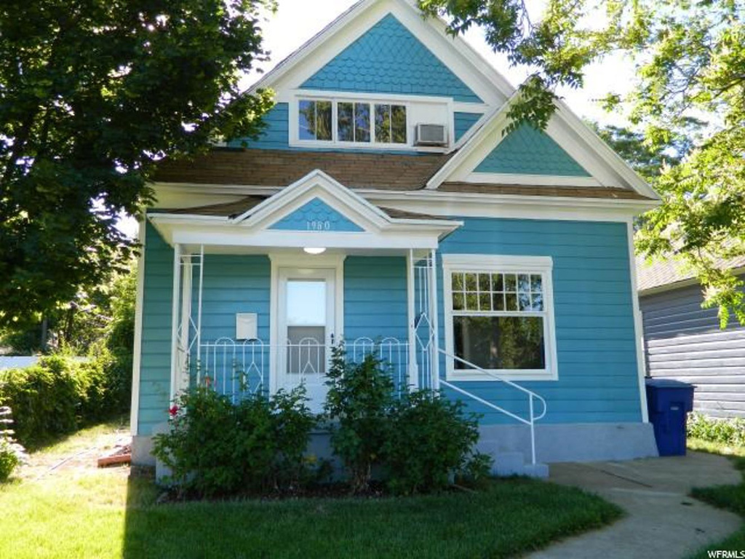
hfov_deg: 58.4
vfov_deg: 45.4
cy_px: 280
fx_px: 667
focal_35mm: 31
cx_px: 372
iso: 80
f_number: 3.2
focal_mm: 5.6
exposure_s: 1/160
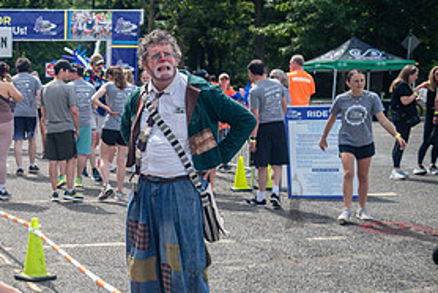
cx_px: -11
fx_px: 889
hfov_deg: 26.1
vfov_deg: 18.7
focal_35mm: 73
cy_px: 201
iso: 200
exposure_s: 1/1250
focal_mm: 35
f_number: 4
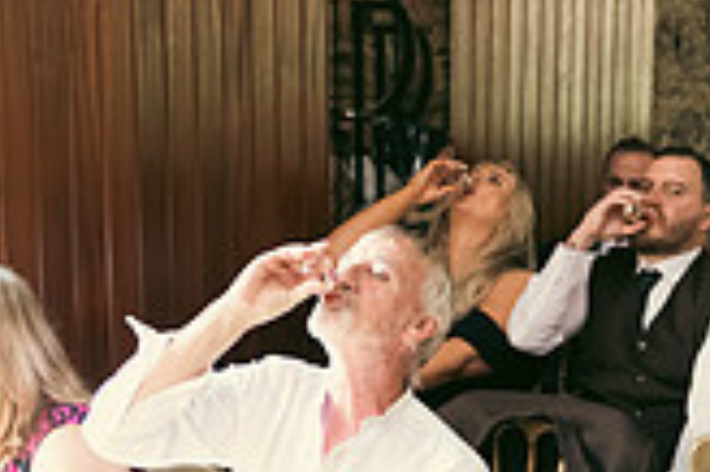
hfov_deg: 23.9
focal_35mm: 85
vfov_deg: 15.9
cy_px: 409
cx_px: 299
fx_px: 1675
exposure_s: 1/160
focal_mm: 24
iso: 1250
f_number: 3.5
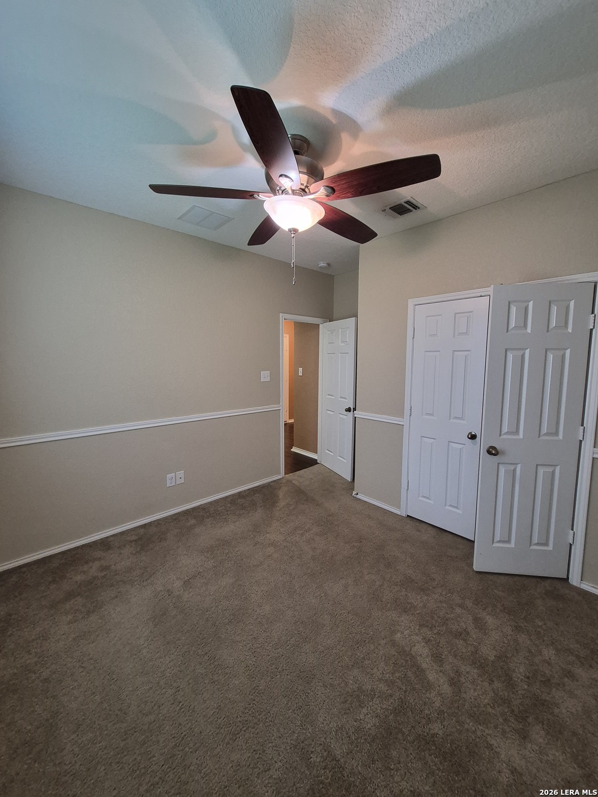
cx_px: 299
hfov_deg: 89.9
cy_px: 398
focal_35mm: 13
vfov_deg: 106.2
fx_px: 299
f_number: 2.2
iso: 500
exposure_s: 1/60
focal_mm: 1.74
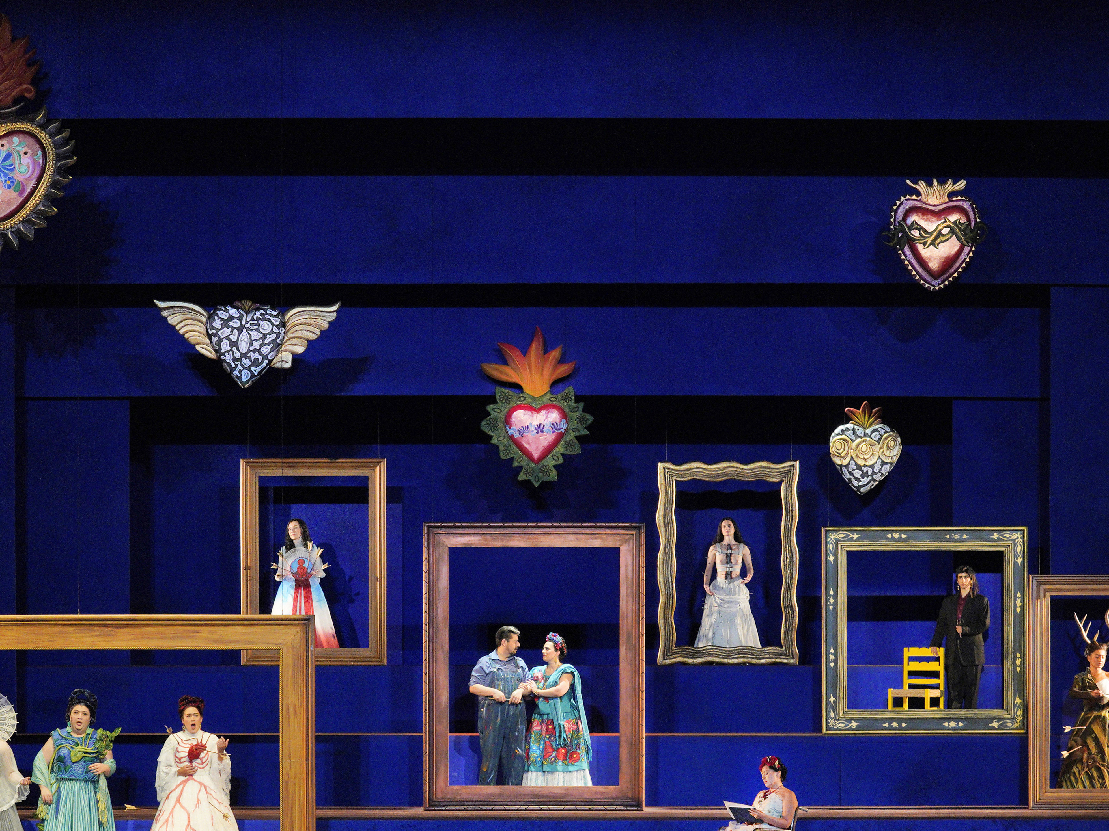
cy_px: 429
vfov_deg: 14.4
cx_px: 538
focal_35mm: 103
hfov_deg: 19.1
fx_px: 3300
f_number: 6.3
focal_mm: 70
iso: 4000
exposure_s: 1/80
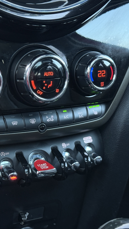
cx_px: 20
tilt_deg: -14.7
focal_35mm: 70
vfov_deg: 30.2
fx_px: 426
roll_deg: -0.4
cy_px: 115
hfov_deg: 17.1
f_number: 1.78
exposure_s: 1/50
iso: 250
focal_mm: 6.76
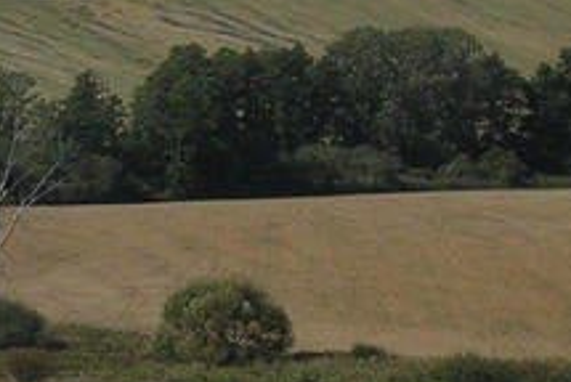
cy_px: 119
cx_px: -48
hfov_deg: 6.0
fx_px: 5400
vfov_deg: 4.1
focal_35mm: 340
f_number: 4.8
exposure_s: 1/597
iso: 100
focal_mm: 16.7
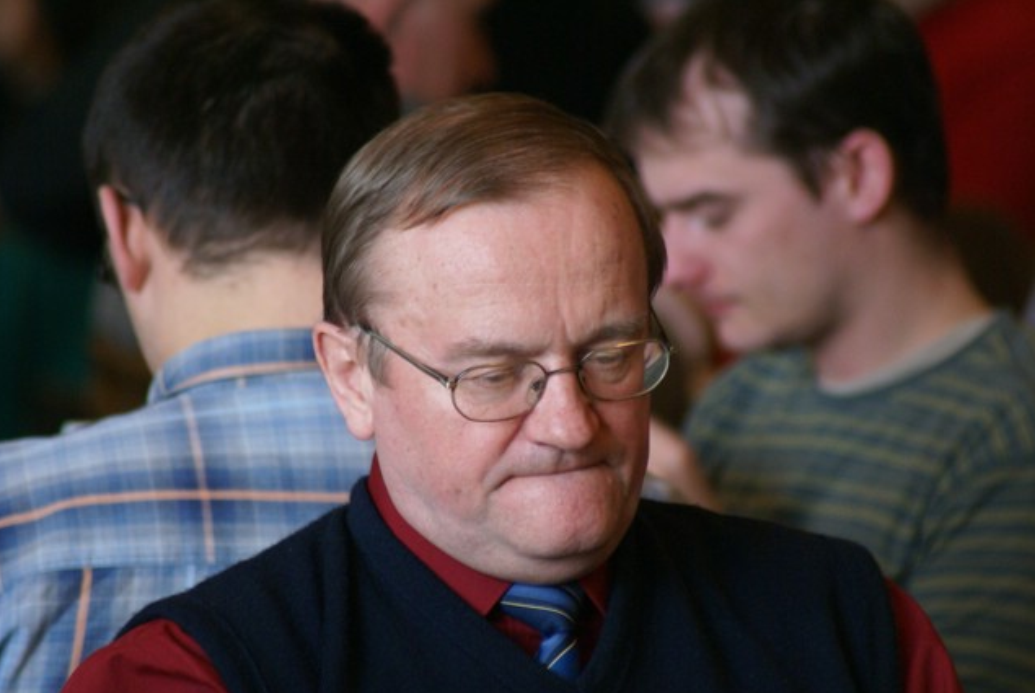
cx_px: 562
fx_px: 14276
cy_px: 378
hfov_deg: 4.2
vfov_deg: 2.8
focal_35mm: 496
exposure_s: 1/25
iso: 400
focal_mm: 300
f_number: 5.6
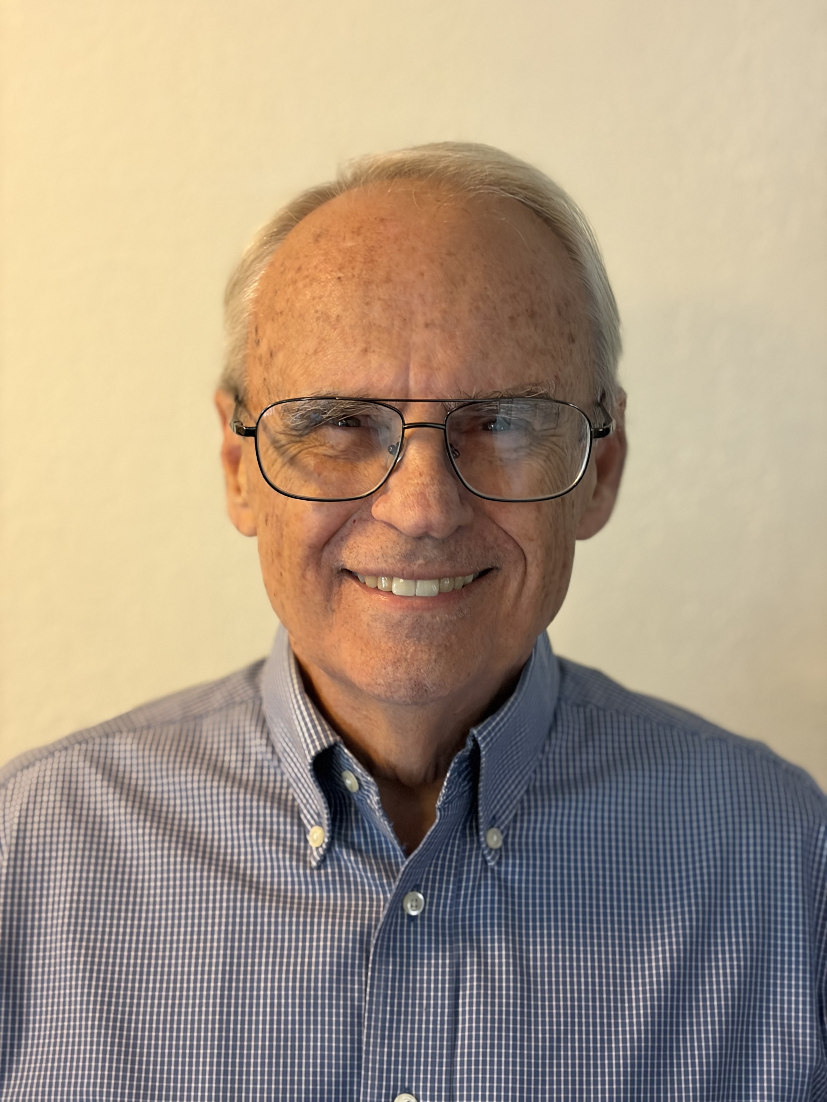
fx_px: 1656
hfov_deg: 28.0
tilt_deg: -13.3
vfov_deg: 36.8
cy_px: 551
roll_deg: -2.2
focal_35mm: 52
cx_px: 414
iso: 250
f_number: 1.6
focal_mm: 5.96
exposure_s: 1/30
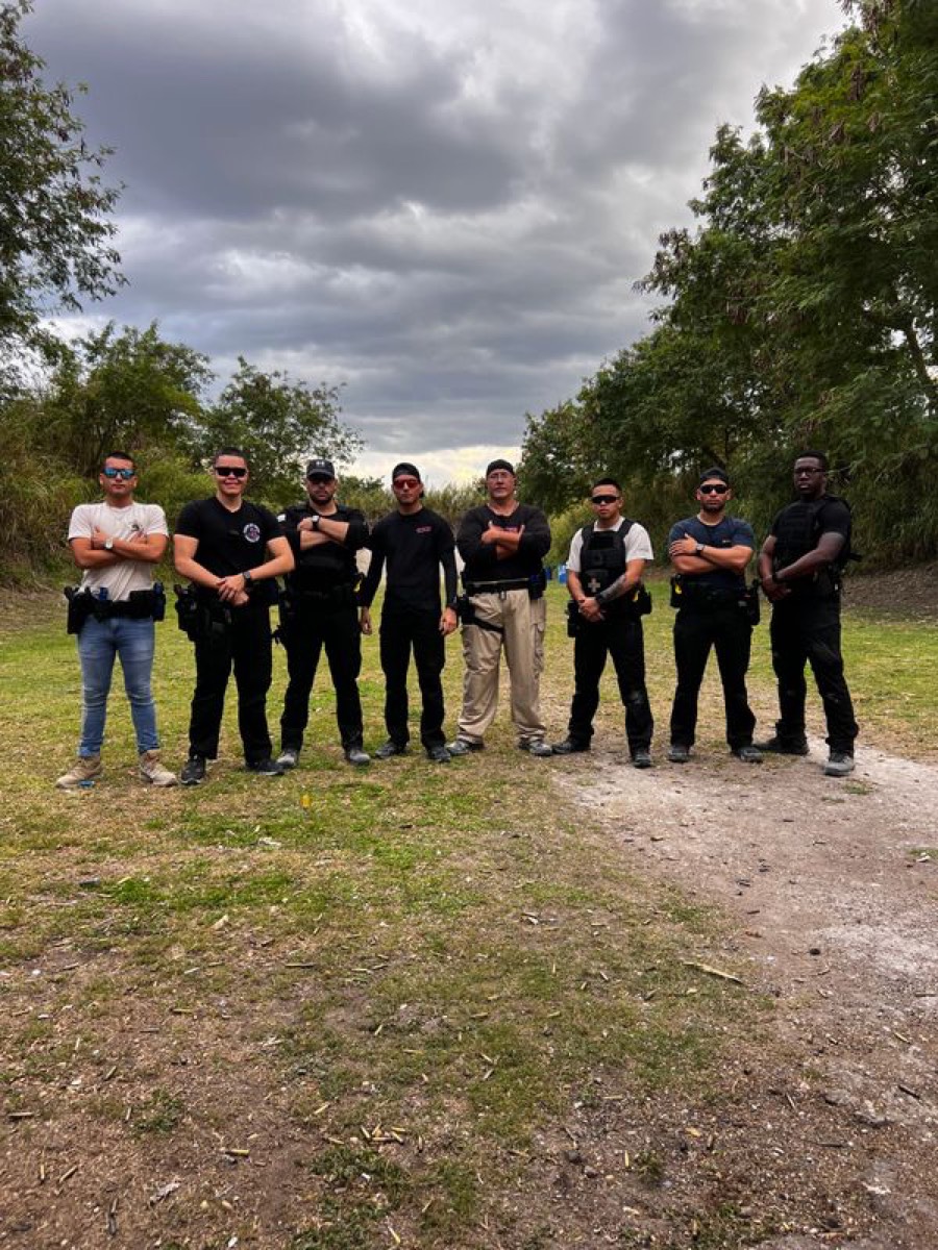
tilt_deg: -3.2
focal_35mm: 26
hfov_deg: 53.1
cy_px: 625
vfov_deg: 67.3
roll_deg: +0.6
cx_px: 469
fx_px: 939
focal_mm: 5.7
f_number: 1.5
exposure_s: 1/399
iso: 50
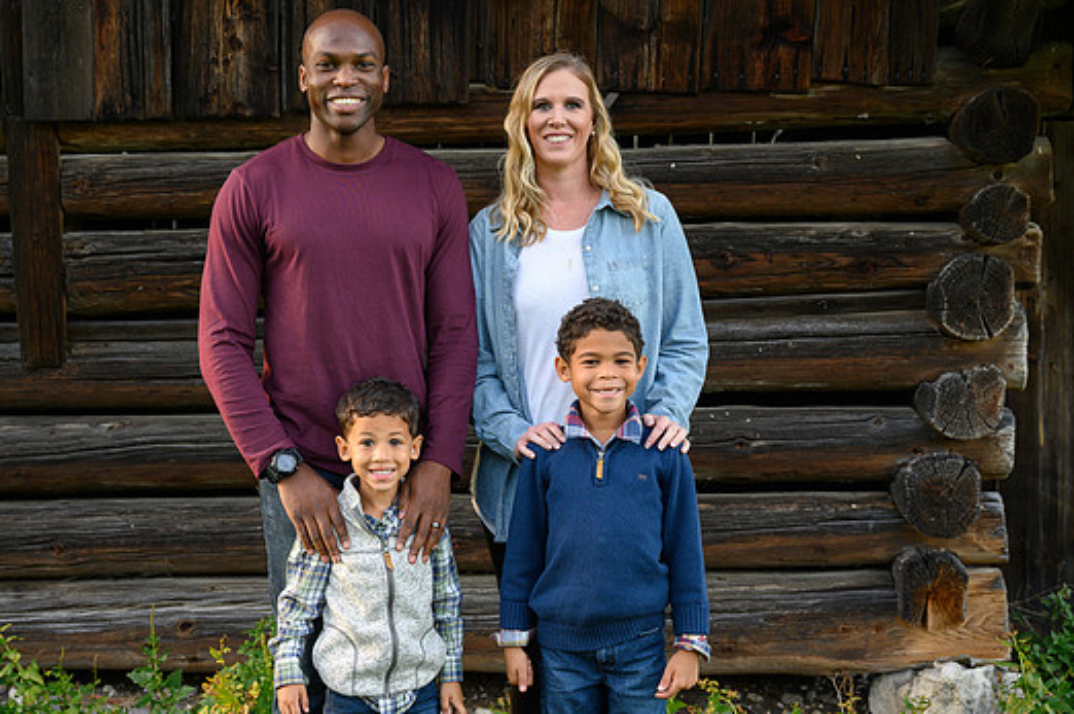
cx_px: 484
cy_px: 346
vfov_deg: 26.9
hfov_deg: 39.6
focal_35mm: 50
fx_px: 1490
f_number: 5
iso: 400
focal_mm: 45
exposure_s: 1/100
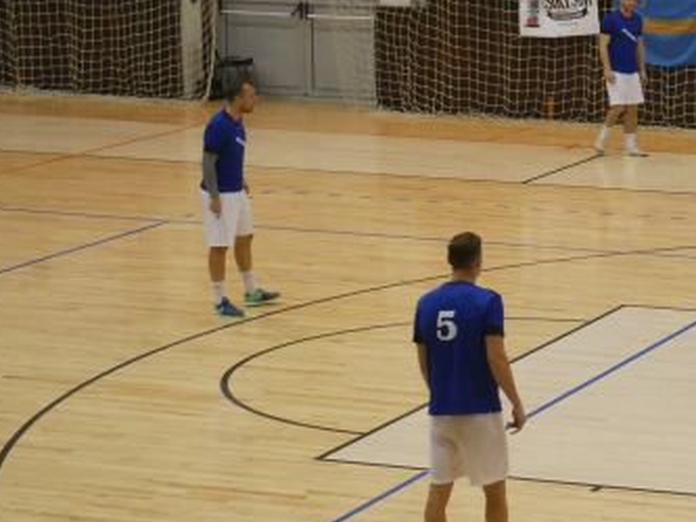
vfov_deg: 10.8
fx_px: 2776
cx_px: 928
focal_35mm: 138
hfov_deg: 13.7
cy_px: 215
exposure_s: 1/60
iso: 1250
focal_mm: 25
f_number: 5.3
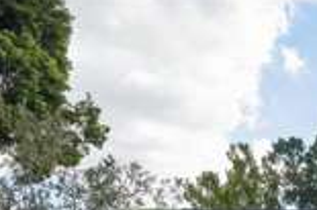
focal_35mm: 68
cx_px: 376
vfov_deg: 17.8
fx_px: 598
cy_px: 317
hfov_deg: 26.5
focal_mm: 22
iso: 400
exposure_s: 1/500
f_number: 16
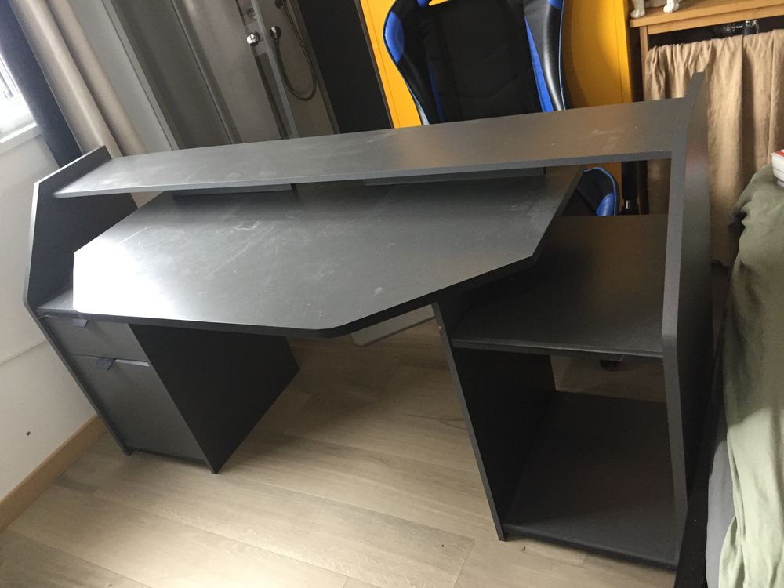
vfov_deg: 48.2
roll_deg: +17.7
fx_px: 657
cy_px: 294
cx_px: 392
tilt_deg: -30.3
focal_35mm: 29
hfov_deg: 61.7
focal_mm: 4.15
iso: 250
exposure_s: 1/33
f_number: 2.2
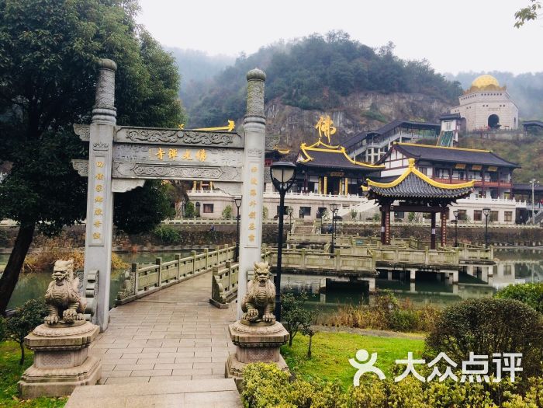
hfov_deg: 61.7
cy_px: 204
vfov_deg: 48.2
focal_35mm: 29
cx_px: 272
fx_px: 455
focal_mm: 4.15
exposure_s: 1/111
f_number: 2.2
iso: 32
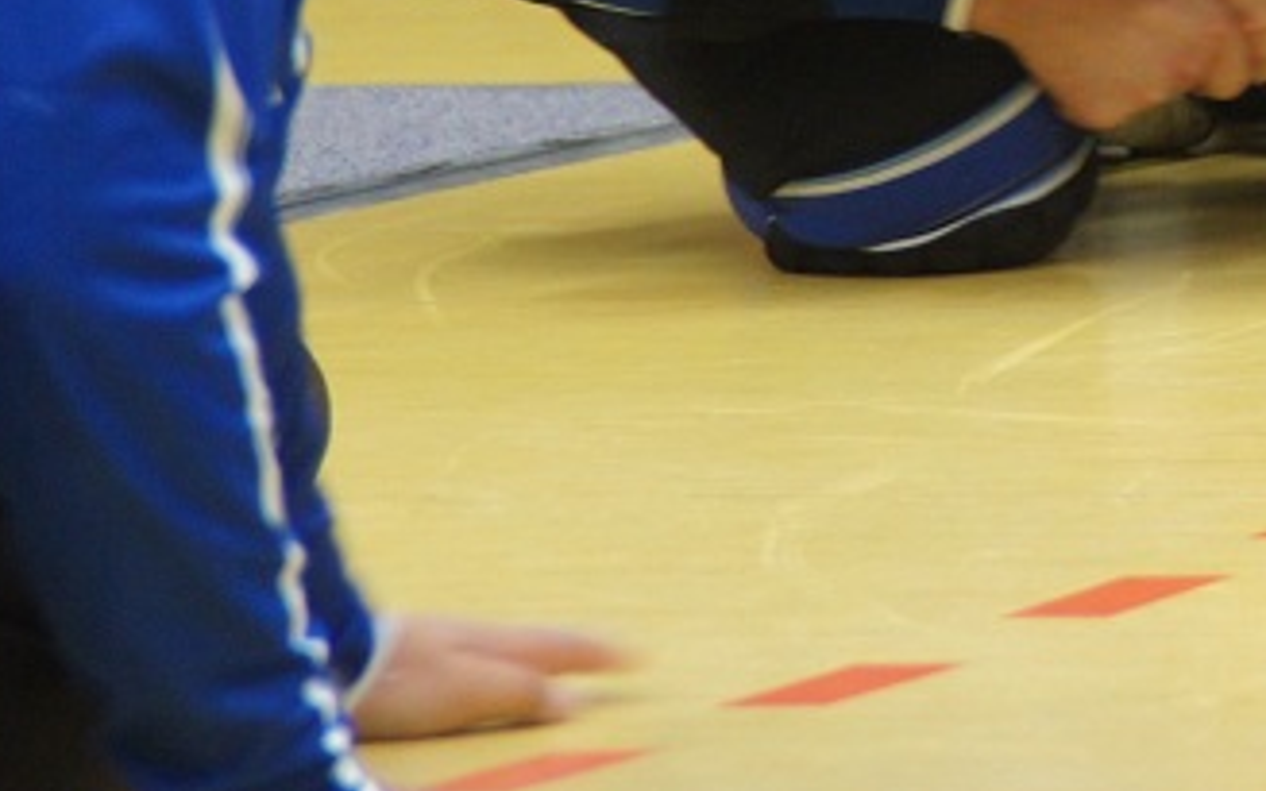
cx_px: 1239
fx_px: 25739
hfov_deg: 2.8
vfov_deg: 1.8
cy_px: -162
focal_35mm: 746
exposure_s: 1/20
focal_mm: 200
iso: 1600
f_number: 6.3
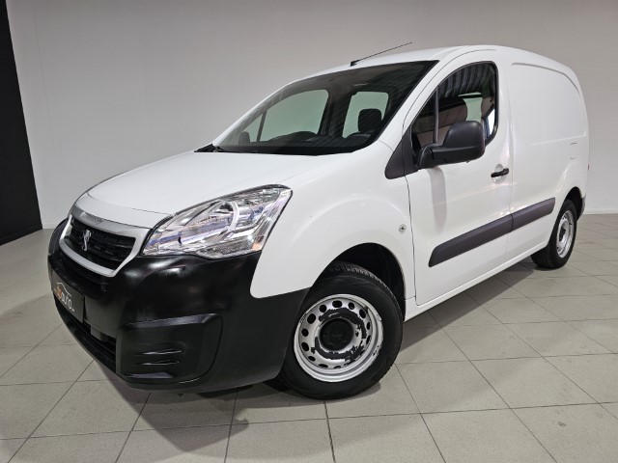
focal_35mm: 23
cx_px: 309
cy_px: 232
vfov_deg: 58.9
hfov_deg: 73.9
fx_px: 411
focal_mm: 6.3
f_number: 1.7
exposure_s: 1/180
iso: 80
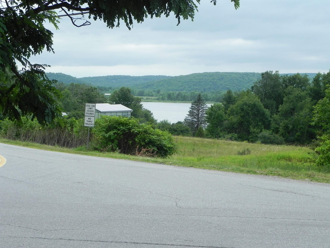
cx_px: 165
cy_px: 124
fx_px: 629
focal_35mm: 66
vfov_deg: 22.3
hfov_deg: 29.4
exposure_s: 1/309
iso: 160
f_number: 6.3
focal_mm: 11.8
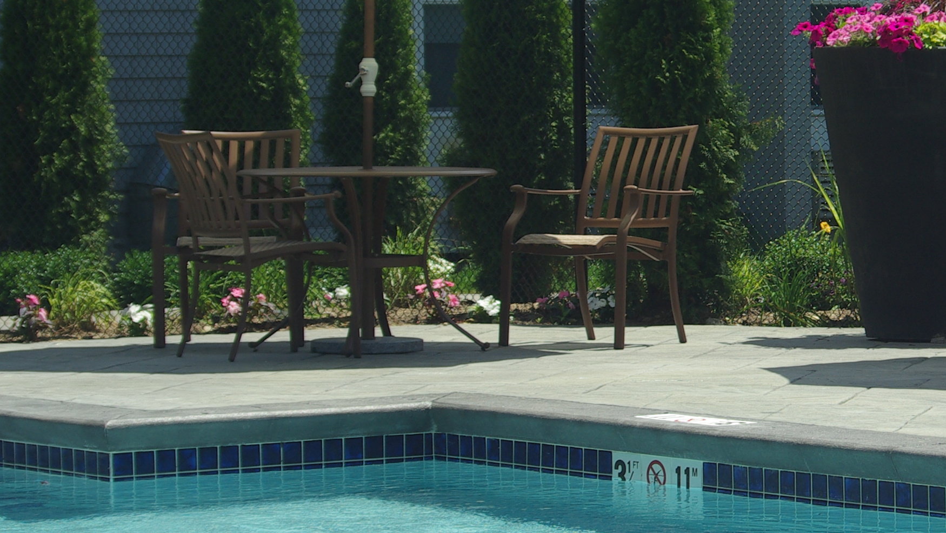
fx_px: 4365
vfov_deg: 7.0
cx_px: 934
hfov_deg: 12.2
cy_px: 240
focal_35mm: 174
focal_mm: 50
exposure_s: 1/250
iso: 100
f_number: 6.7
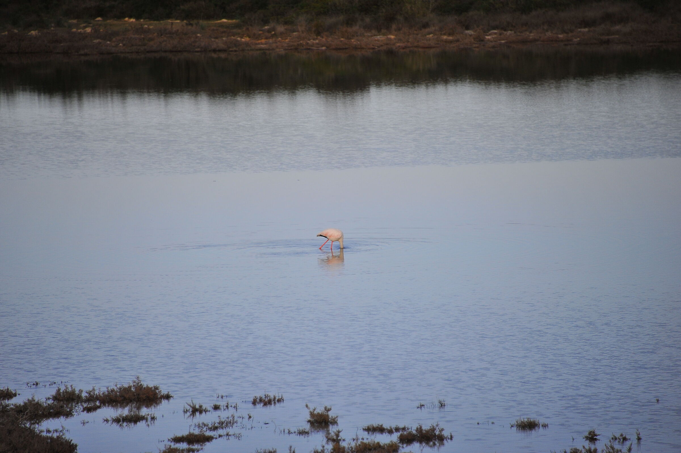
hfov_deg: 6.9
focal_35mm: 300
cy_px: 226
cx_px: 340
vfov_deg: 4.6
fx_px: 5671
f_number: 5.6
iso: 800
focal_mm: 300
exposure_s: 1/4000
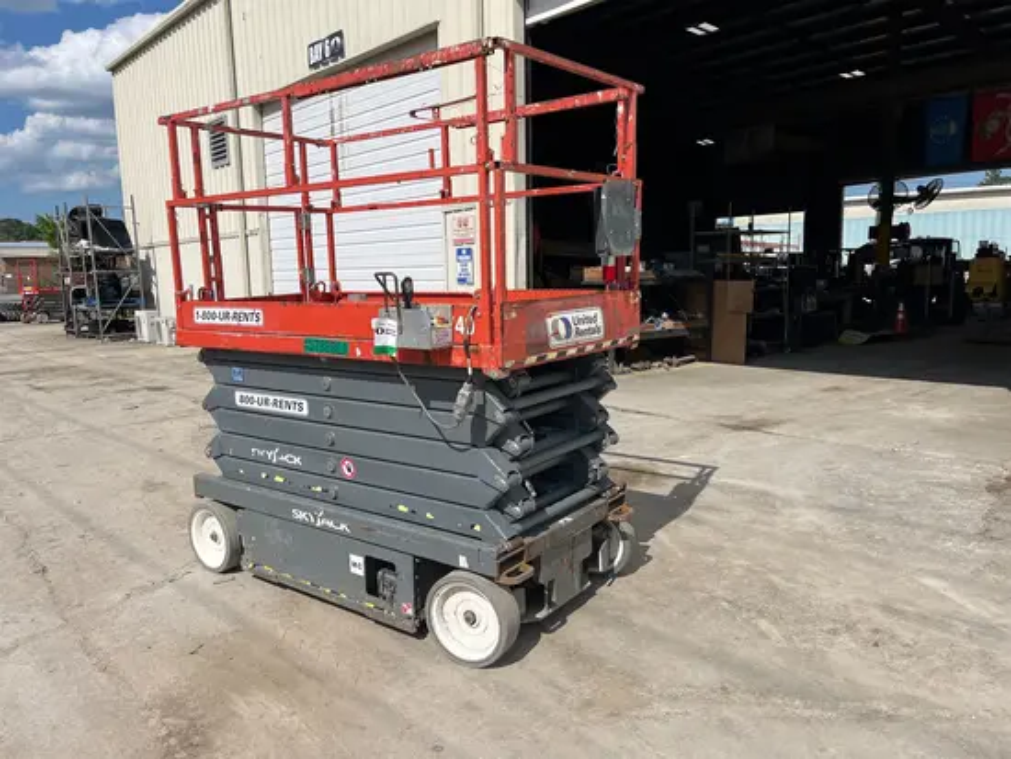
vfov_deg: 53.1
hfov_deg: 67.3
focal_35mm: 26
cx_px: 506
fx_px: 760
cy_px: 380
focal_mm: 5.1
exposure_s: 1/6494
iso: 50
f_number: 1.6
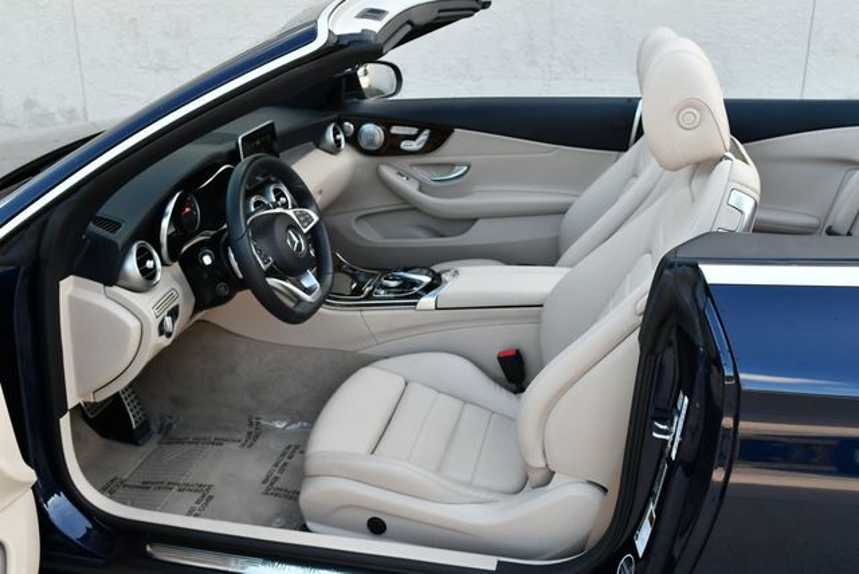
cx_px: 430
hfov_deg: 53.1
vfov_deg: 36.9
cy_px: 287
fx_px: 860
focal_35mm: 36
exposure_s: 1/250
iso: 400
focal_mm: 18
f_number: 5
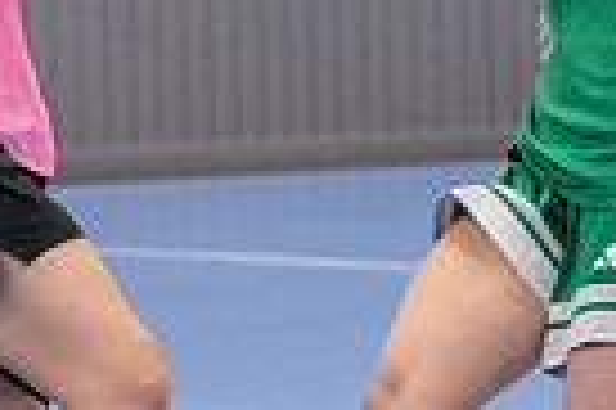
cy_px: 210
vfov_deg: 2.8
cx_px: -283
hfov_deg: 4.1
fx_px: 8460
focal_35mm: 495
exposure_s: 1/640
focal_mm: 78
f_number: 3.2
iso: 4000
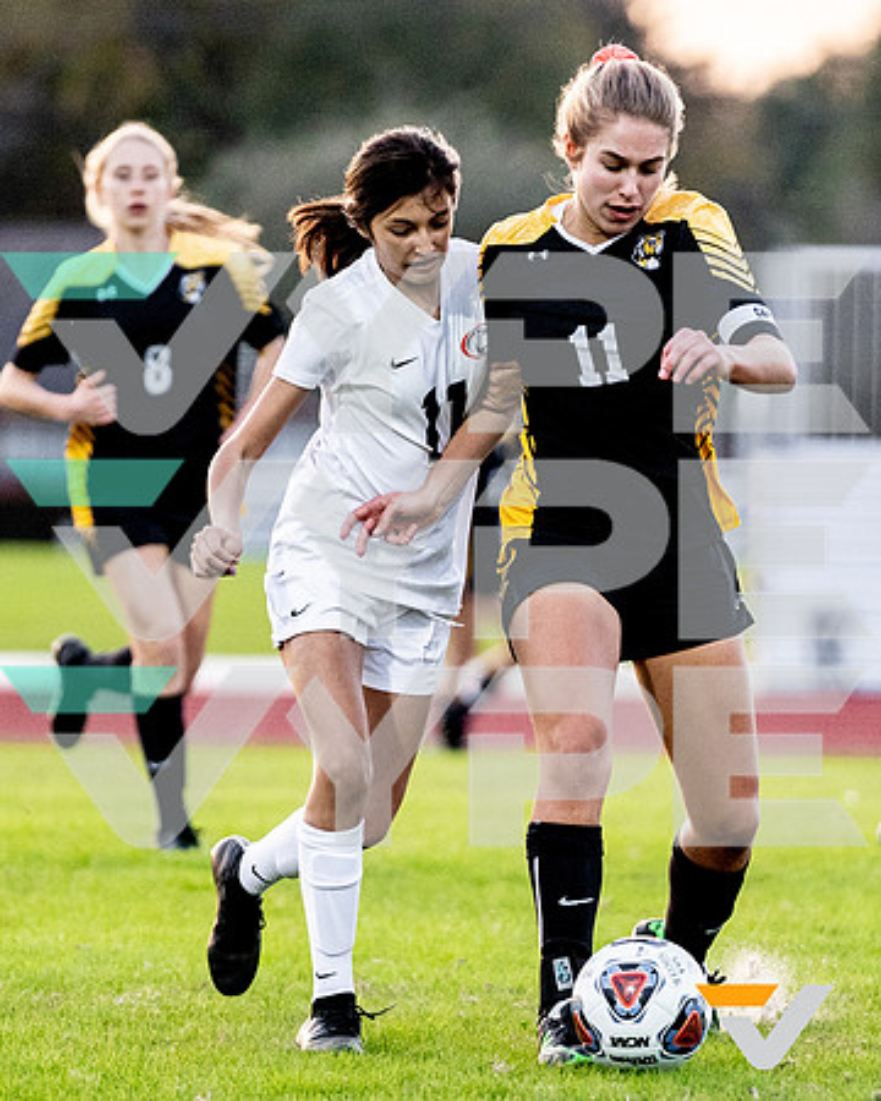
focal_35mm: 481
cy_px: 631
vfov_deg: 4.0
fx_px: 15666
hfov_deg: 3.2
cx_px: 502
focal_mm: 195
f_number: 2.8
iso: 1250
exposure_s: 1/1600
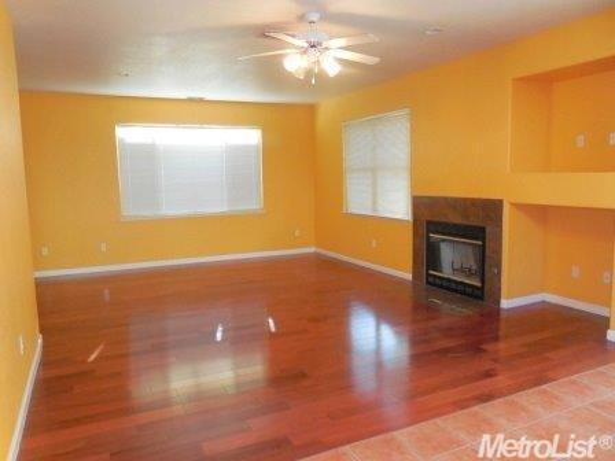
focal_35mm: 26
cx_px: 308
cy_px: 230
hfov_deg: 67.3
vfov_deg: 53.1
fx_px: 462
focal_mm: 4.6
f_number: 3.5
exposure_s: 1/25
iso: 400
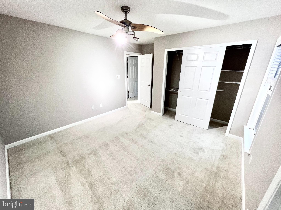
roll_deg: -0.4
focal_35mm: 13
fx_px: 106
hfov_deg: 106.2
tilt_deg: -18.9
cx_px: 140
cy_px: 105
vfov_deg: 89.9
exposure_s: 1/60
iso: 125
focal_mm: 1.57
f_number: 1.8
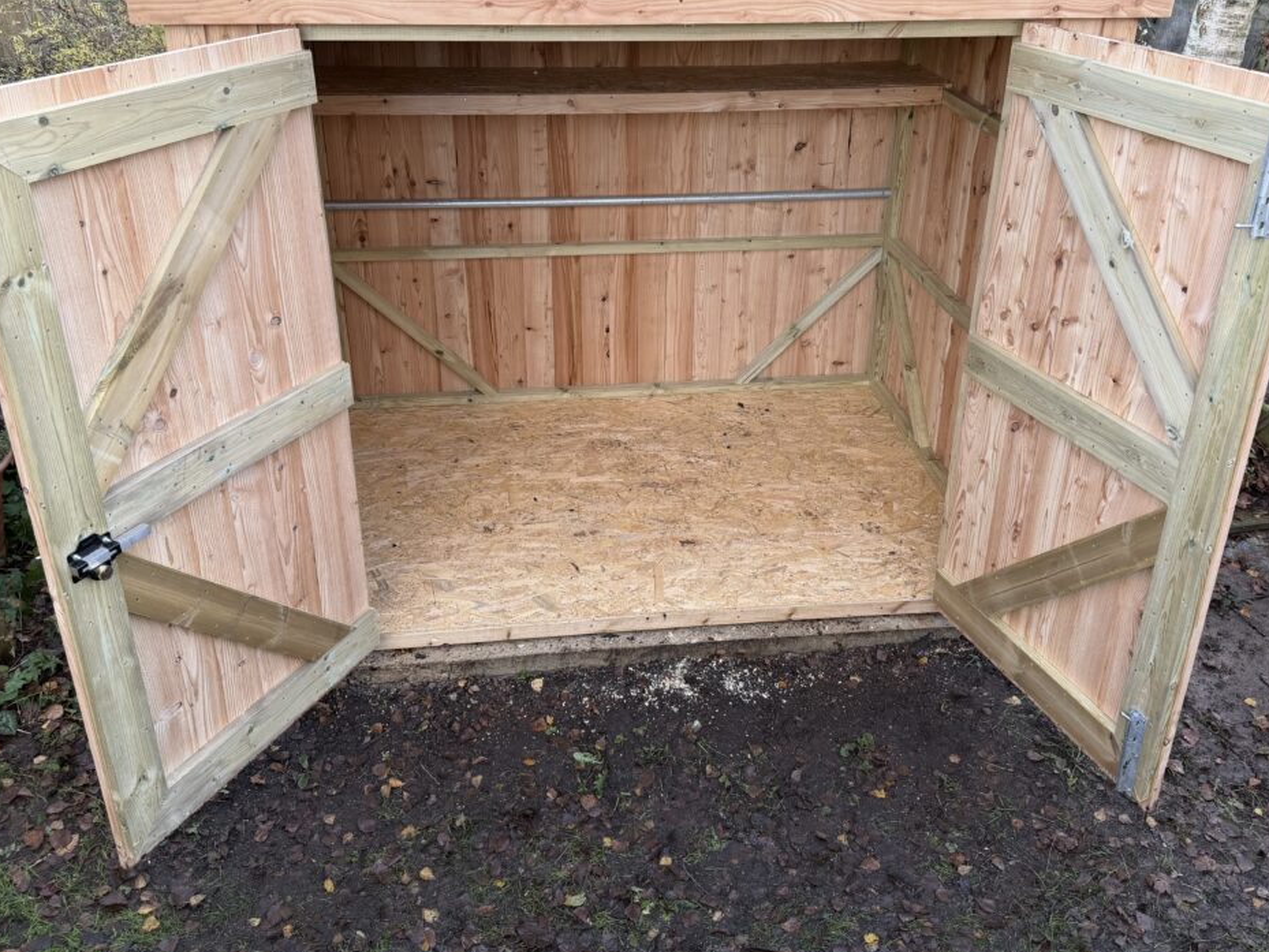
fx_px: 1137
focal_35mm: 31
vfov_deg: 45.1
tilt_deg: -25.3
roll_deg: -1.3
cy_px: 363
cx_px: 653
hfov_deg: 58.3
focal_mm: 6.76
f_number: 1.78
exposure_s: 1/121
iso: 64
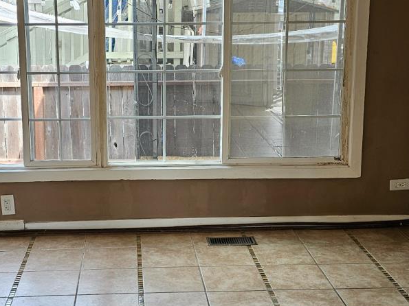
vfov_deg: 25.2
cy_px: 129
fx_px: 685
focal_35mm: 58
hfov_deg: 33.1
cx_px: 160
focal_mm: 6.3
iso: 64
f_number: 1.7
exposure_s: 1/120
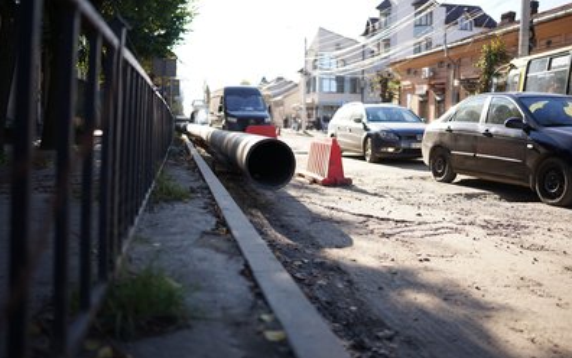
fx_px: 562
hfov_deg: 54.0
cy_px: 167
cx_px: 286
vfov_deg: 35.4
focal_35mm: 36
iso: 100
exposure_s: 1/2000
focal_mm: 35
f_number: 1.4
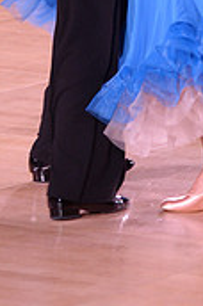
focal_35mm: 371
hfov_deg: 3.7
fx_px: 3151
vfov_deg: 5.5
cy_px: -189
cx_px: 197
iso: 2000
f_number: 4.5
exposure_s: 1/250
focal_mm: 110
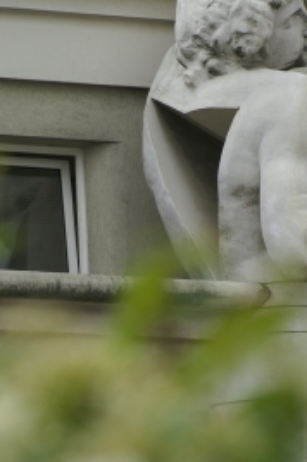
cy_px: 315
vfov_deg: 5.1
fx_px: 5168
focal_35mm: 403
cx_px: 249
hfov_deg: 3.4
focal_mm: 150
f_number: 9
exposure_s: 1/125
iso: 100
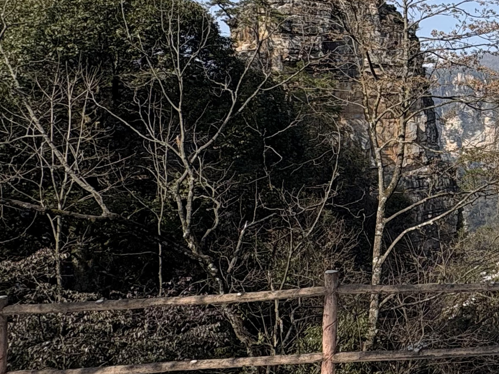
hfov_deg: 31.6
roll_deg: -0.2
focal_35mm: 48
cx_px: 631
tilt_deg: +2.5
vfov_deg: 30.2
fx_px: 692
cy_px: 143
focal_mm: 2.22
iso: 50
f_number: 2.2
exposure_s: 1/1178
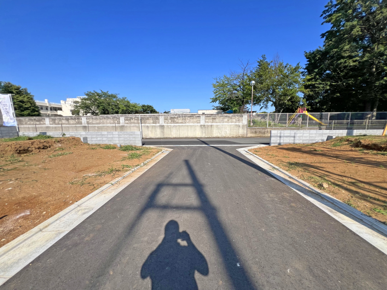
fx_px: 145
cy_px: 145
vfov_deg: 89.9
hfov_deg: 106.2
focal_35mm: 13
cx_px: 194
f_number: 1.8
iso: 32
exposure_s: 1/1488
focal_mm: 1.57
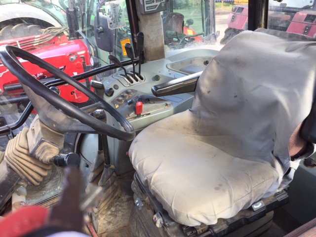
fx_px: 265
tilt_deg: -27.6
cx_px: 158
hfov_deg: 61.7
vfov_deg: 48.2
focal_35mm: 29
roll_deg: +4.7
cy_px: 118
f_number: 2.2
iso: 32
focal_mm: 4.15
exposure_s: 1/100
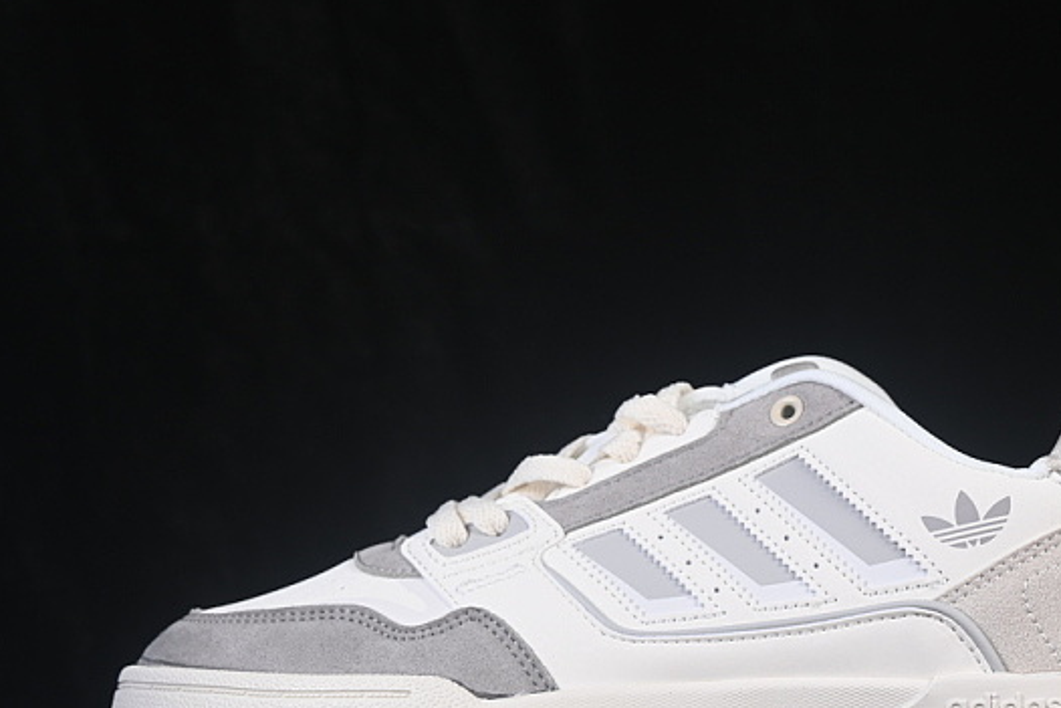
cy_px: 461
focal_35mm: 114
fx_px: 3361
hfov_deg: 17.9
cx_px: 670
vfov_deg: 12.0
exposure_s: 1/80
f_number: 8
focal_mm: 50
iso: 160
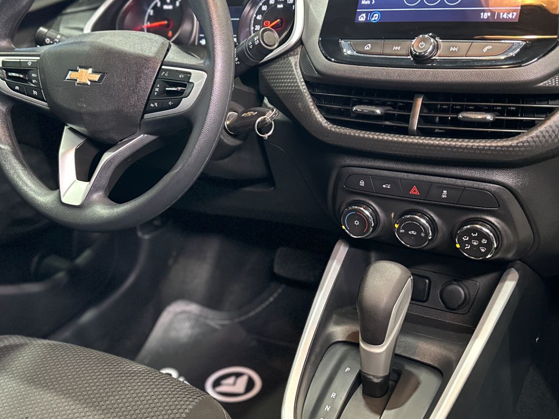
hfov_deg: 45.5
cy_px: 199
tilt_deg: -21.5
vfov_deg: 35.1
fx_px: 662
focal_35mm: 41
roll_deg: +5.7
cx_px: 216
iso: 800
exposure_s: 1/60
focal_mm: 6.86
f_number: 1.78
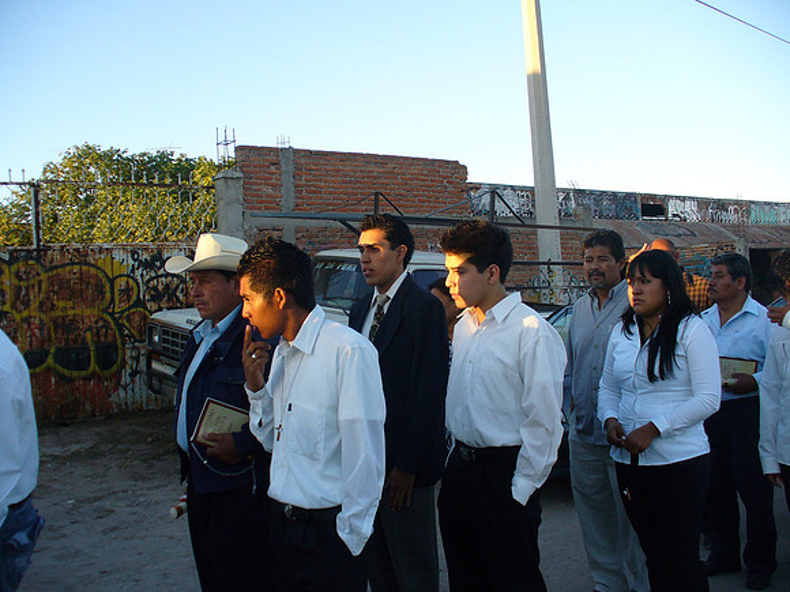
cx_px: 395
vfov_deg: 38.7
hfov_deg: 50.1
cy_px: 296
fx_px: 844
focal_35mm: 37
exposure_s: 1/200
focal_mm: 6.1
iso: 80
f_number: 2.8
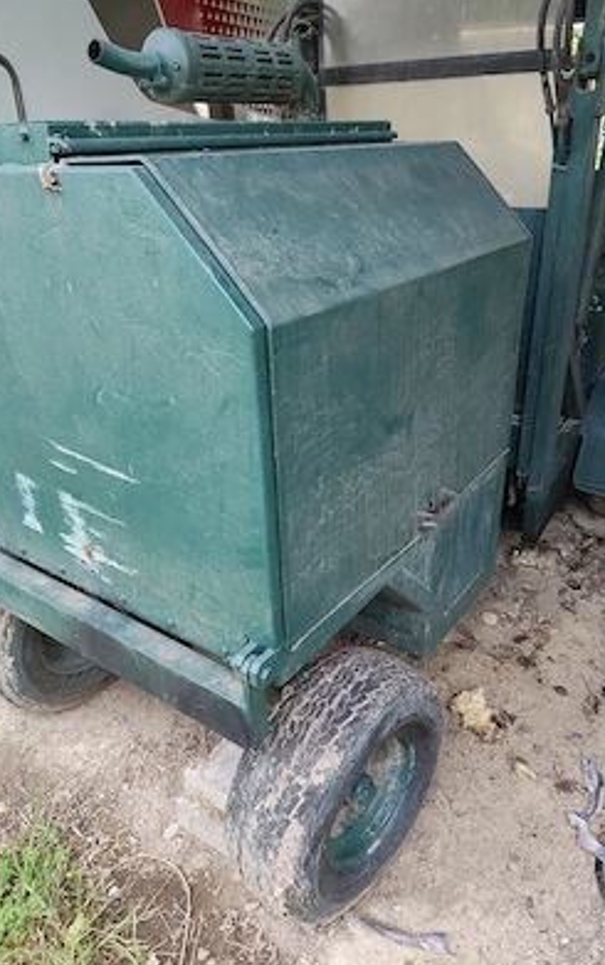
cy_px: 474
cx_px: 333
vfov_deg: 70.4
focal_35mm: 26
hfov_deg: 47.6
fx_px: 685
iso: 89
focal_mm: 5.56
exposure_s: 1/50
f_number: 1.88
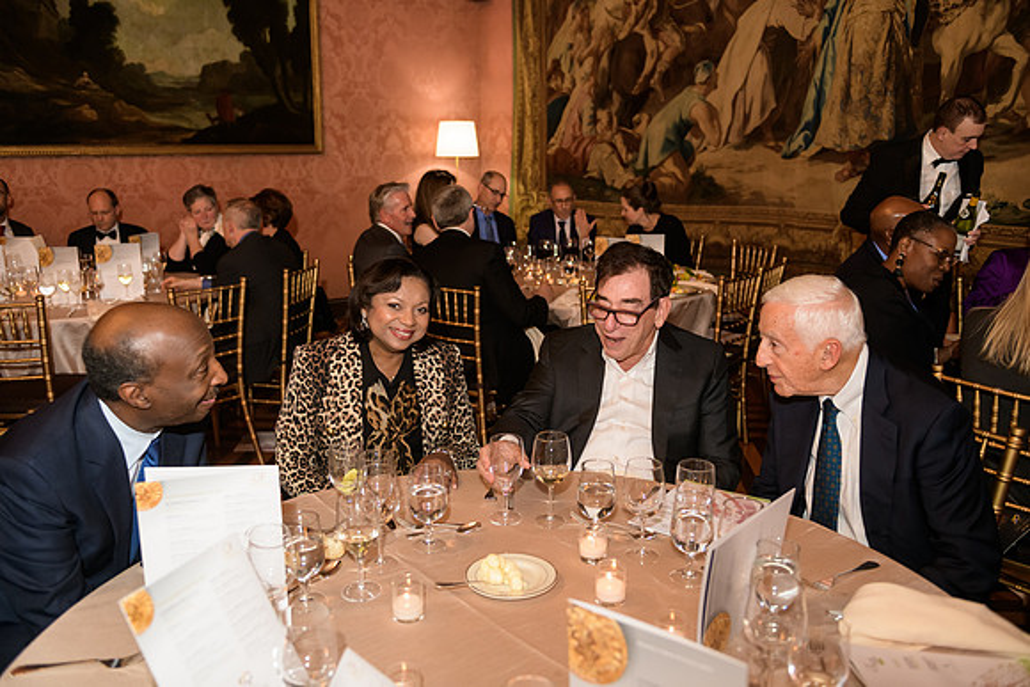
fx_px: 887
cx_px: 515
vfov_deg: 42.3
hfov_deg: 60.3
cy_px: 344
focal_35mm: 31
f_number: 3.2
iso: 1000
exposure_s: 1/125
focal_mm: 31
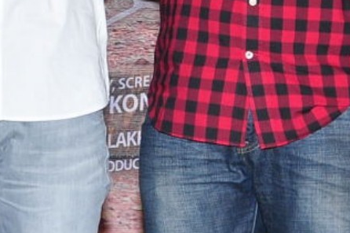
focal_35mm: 228
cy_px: 25
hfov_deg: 8.5
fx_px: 2213
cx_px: -391
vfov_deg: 6.0
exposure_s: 1/125
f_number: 6.3
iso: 500
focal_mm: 30
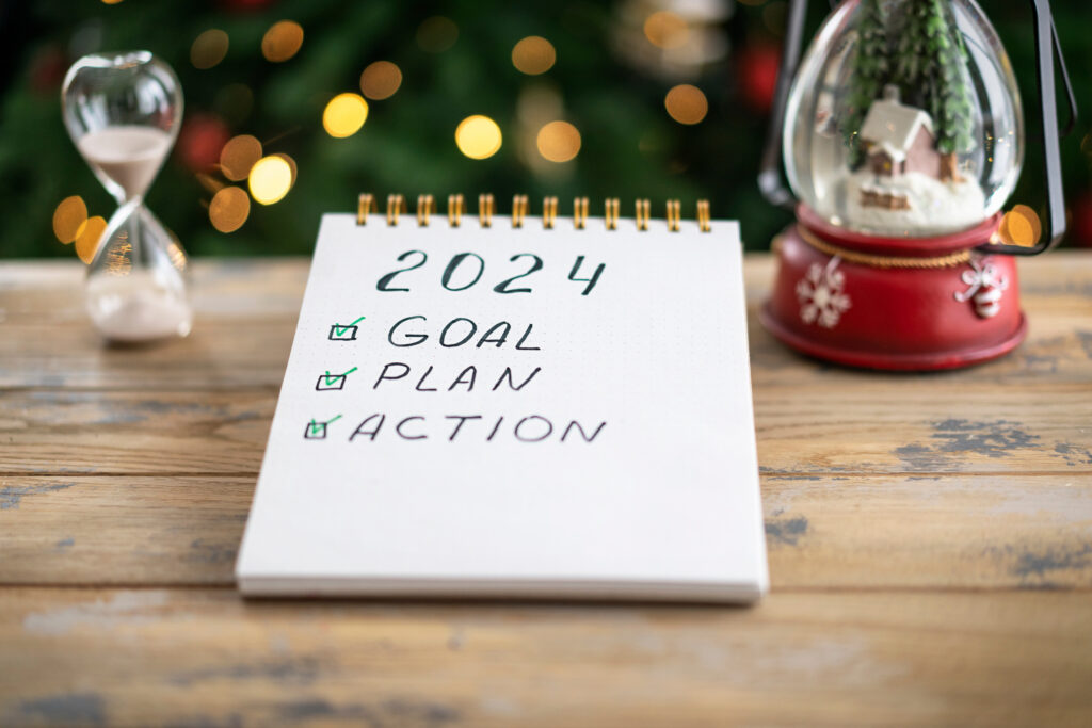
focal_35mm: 55
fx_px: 1668
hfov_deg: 36.2
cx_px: 546
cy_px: 364
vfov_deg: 24.6
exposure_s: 1/125
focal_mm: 55
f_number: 1.8
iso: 400
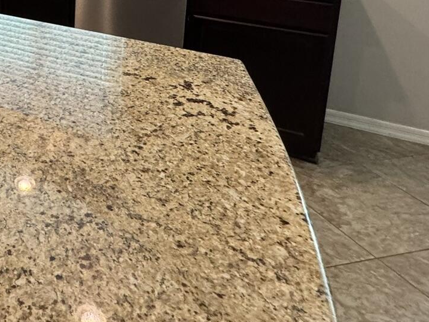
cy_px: -48
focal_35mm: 40
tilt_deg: -10.9
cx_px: -50
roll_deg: -0.3
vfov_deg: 31.2
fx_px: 496
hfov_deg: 38.2
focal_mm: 2.22
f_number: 2.2
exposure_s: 1/120
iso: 250
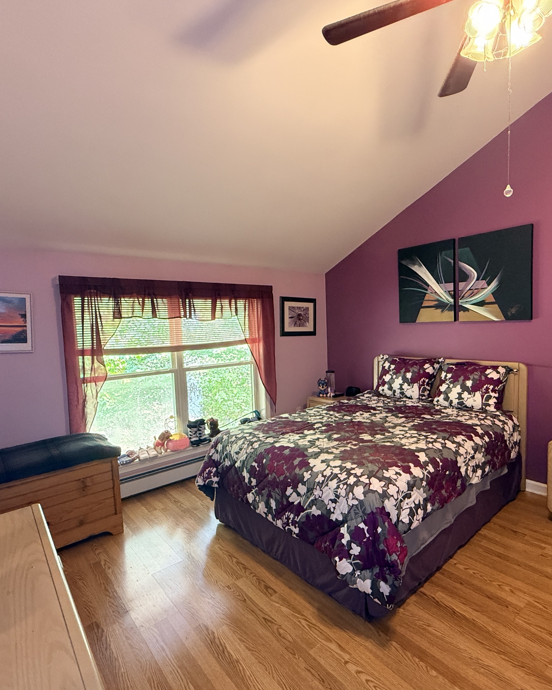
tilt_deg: -4.8
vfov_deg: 83.3
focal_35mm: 19
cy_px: 355
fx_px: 388
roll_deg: +1.5
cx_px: 317
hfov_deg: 70.5
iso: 500
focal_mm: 2.22
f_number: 2.2
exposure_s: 1/120
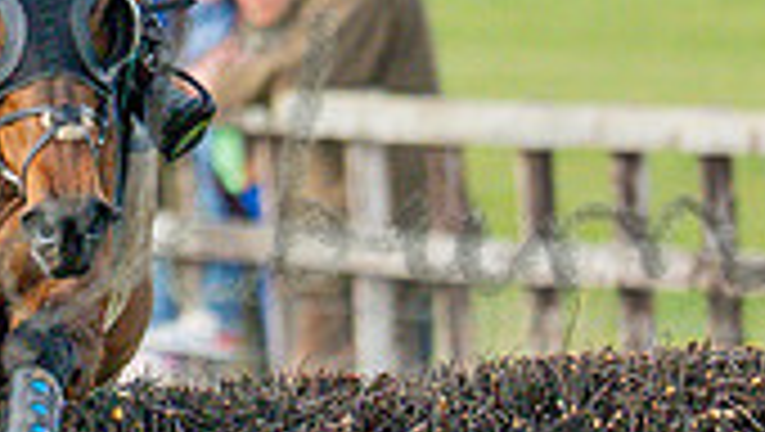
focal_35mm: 3254
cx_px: -382
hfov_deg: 0.7
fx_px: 66069
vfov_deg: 0.4
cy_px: -238
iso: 400
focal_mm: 400
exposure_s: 1/2000
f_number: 4.5
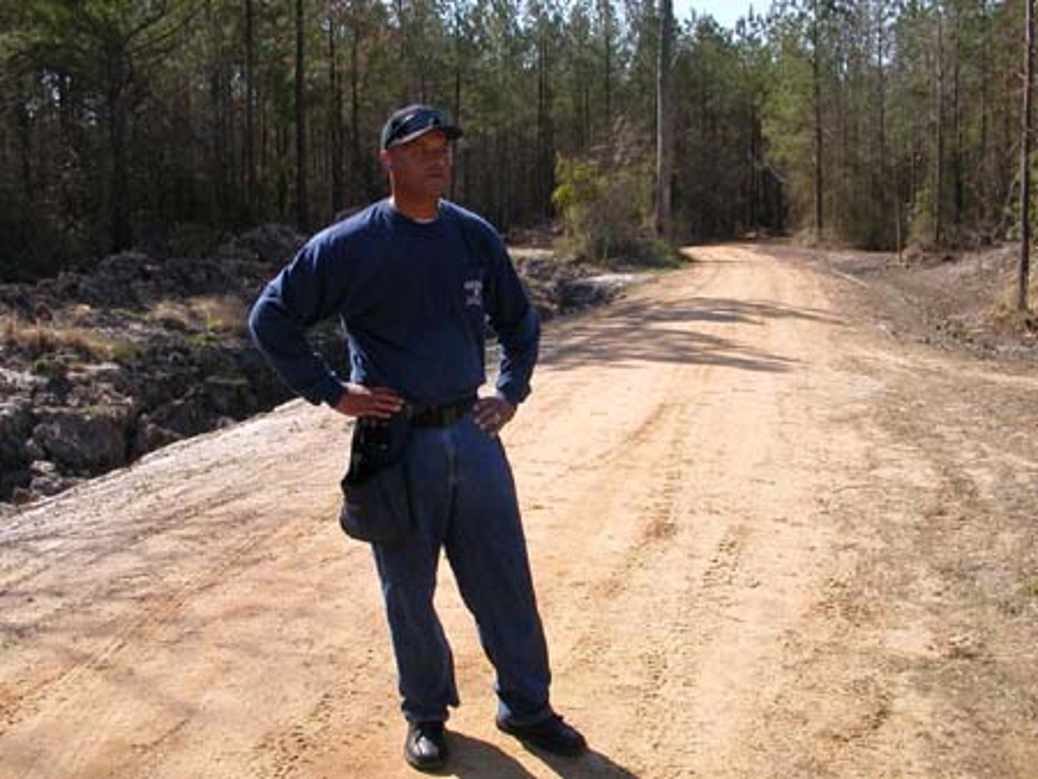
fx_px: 1110
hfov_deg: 50.1
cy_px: 390
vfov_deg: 38.7
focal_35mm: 37
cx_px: 519
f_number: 4.5
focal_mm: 5.6
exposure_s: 1/413
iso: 100
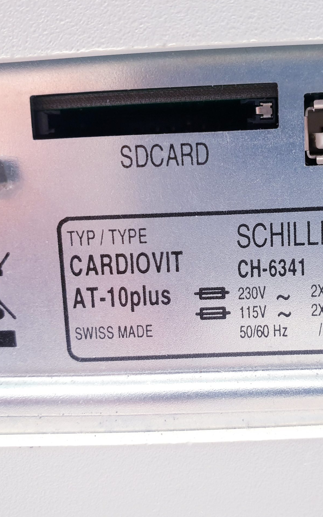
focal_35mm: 37
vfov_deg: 52.7
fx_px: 521
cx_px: 224
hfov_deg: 34.0
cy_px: 257
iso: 200
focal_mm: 4.3
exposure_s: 1/50
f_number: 2.4
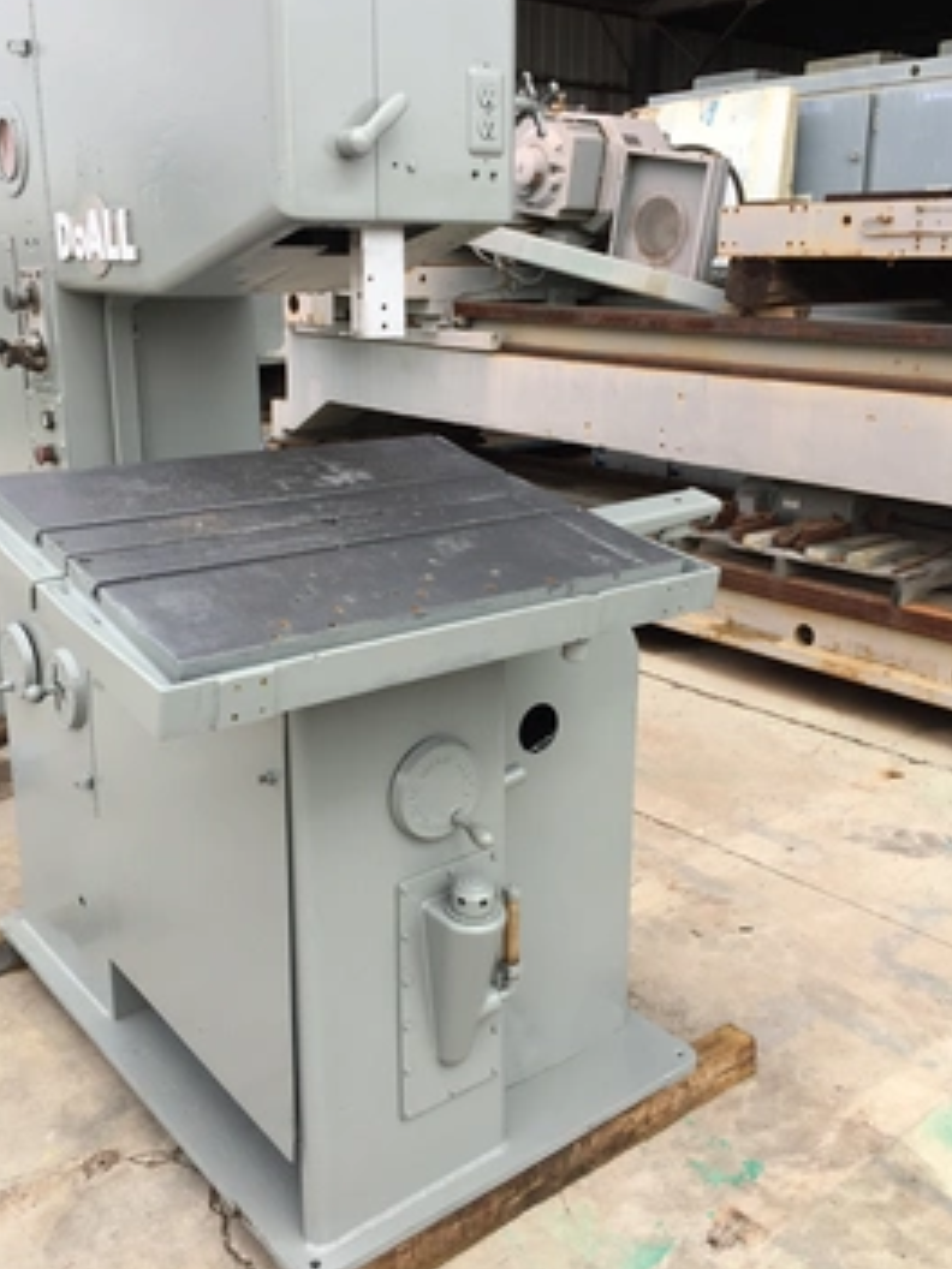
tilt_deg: -14.4
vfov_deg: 55.3
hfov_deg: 42.9
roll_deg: +0.3
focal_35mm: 33
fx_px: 1210
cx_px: 462
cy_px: 577
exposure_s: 1/807
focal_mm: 4.15
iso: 32
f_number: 2.2
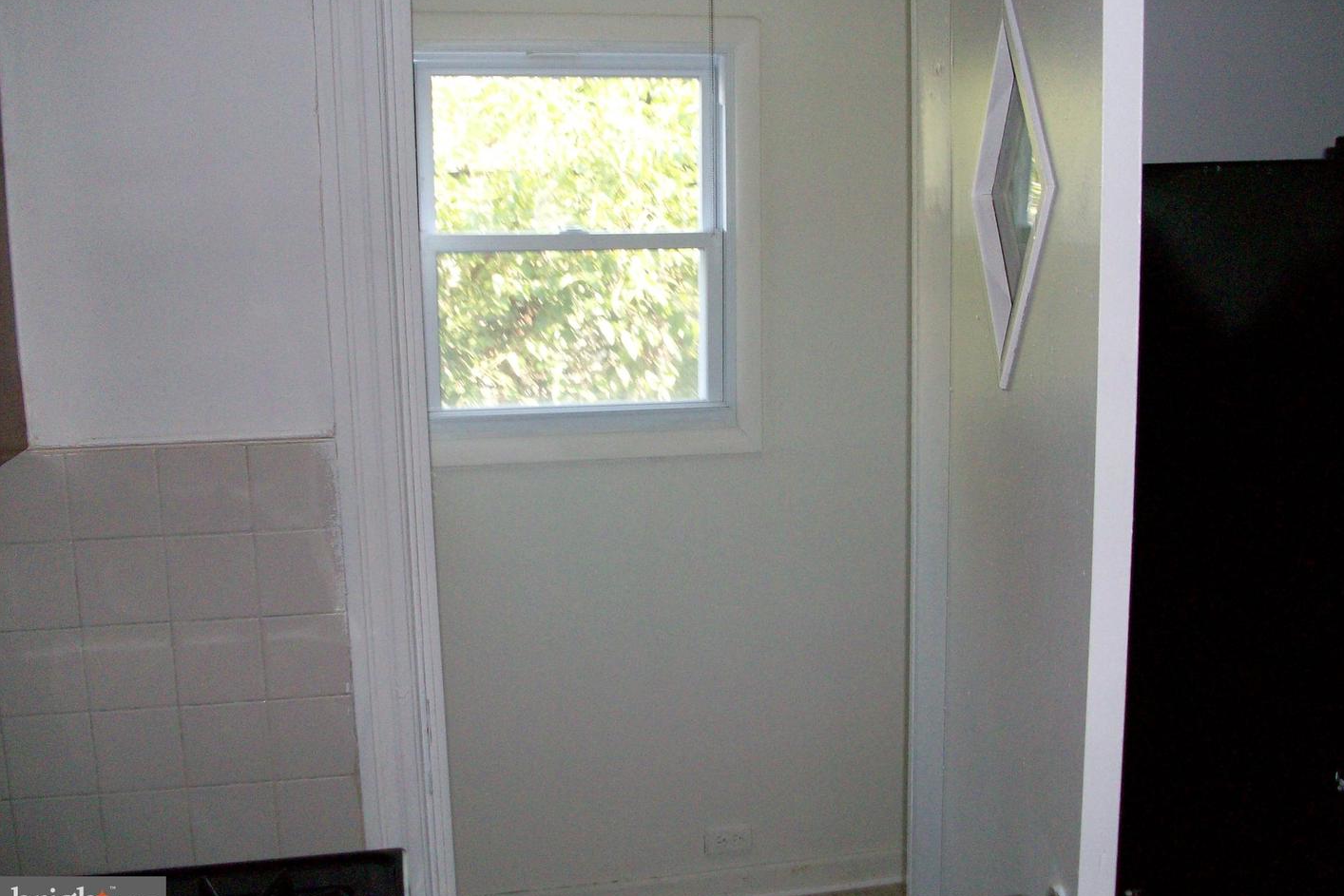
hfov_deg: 53.1
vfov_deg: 36.9
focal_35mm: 36
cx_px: 683
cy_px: 418
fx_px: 1344
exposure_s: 1/60
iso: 160
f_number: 2.8
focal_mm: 5.7
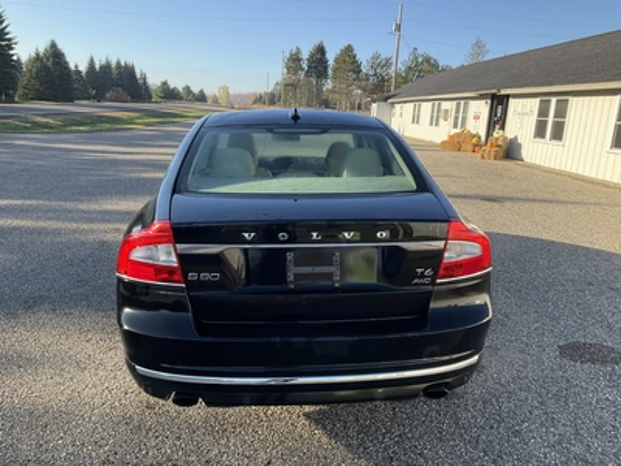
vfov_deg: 48.2
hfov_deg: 61.7
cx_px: 310
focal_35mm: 29
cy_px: 233
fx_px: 520
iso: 25
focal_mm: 3
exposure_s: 1/469
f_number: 1.8
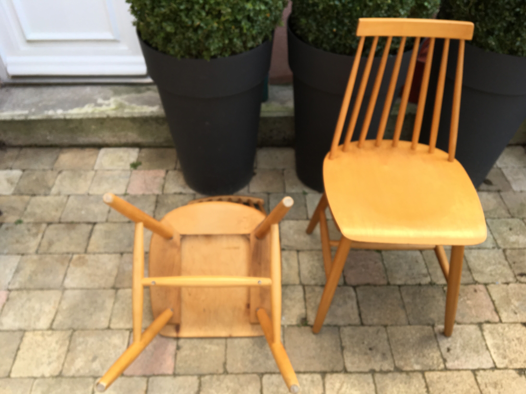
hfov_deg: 61.7
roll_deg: +0.3
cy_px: 197
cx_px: 263
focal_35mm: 29
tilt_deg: -44.6
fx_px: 441
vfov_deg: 48.2
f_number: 2.2
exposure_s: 1/50
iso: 25
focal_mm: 4.15
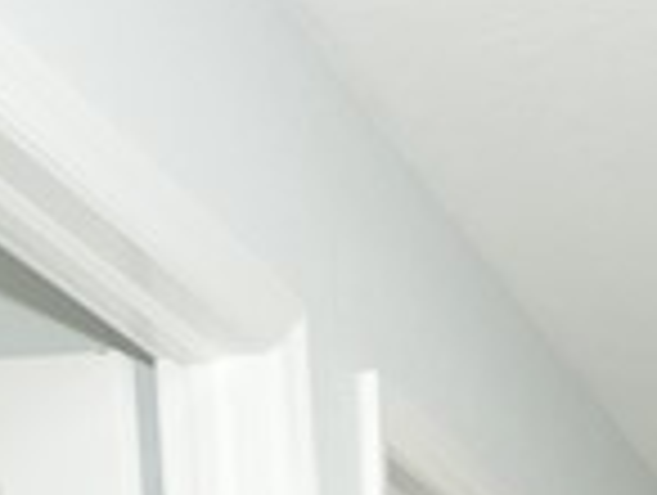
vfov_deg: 10.6
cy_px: 1379
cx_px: 880
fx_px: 2034
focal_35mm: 107
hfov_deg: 17.1
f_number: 4
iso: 320
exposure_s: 1/60
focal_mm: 10
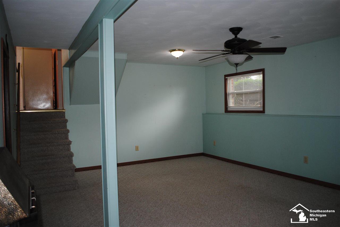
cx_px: 170
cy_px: 114
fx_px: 255
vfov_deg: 48.0
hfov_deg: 67.3
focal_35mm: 27
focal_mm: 18
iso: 200
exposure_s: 1/60
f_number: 3.5
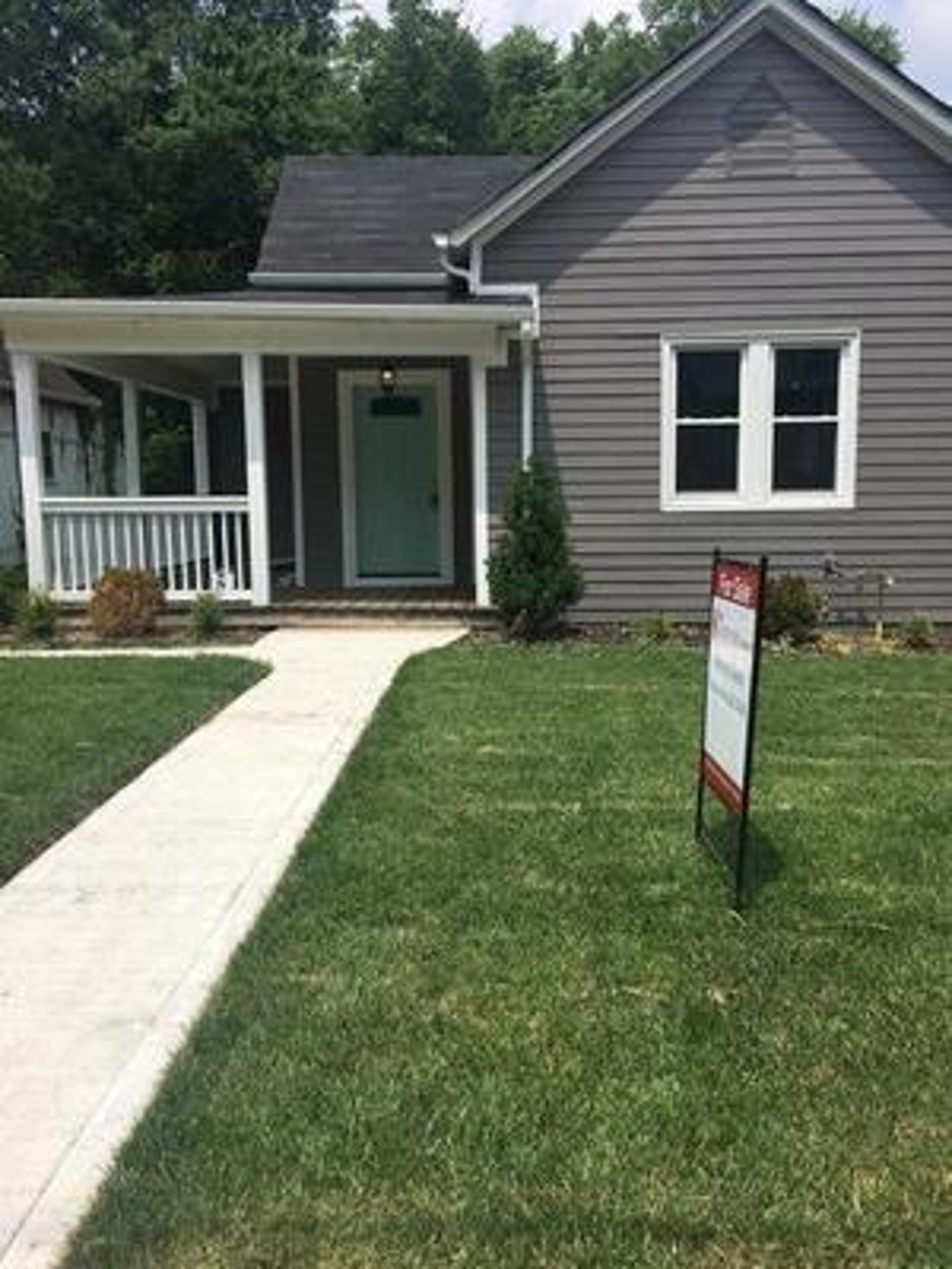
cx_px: 476
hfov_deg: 48.2
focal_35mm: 29
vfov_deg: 61.7
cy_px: 634
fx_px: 1063
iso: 25
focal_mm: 4.15
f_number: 2.2
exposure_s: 1/2481
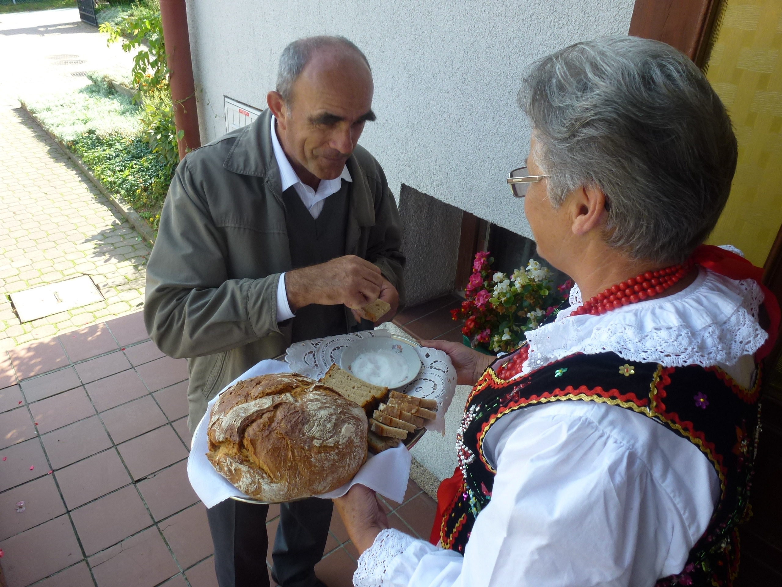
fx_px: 542
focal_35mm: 24
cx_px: 391
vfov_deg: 56.8
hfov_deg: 71.6
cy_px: 294
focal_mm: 4.3
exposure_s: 1/125
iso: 100
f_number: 4
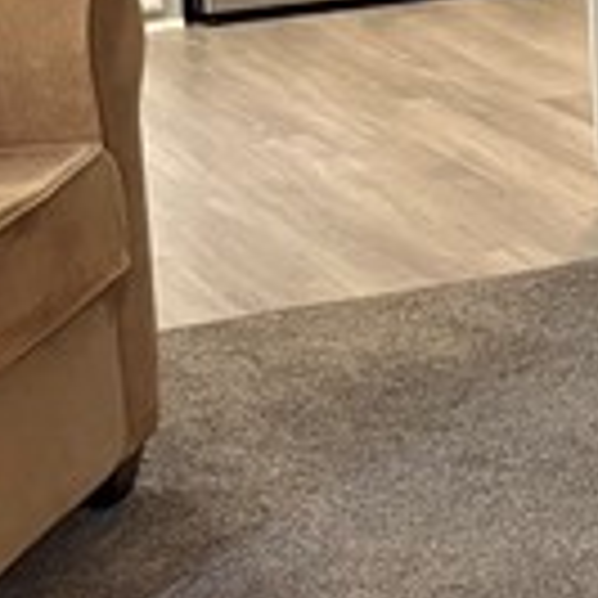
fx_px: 3459
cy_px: -391
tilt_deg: -3.8
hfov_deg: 9.8
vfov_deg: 9.5
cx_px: 643
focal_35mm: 177
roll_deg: +3.6
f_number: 1.6
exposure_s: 1/60
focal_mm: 5.96
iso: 400
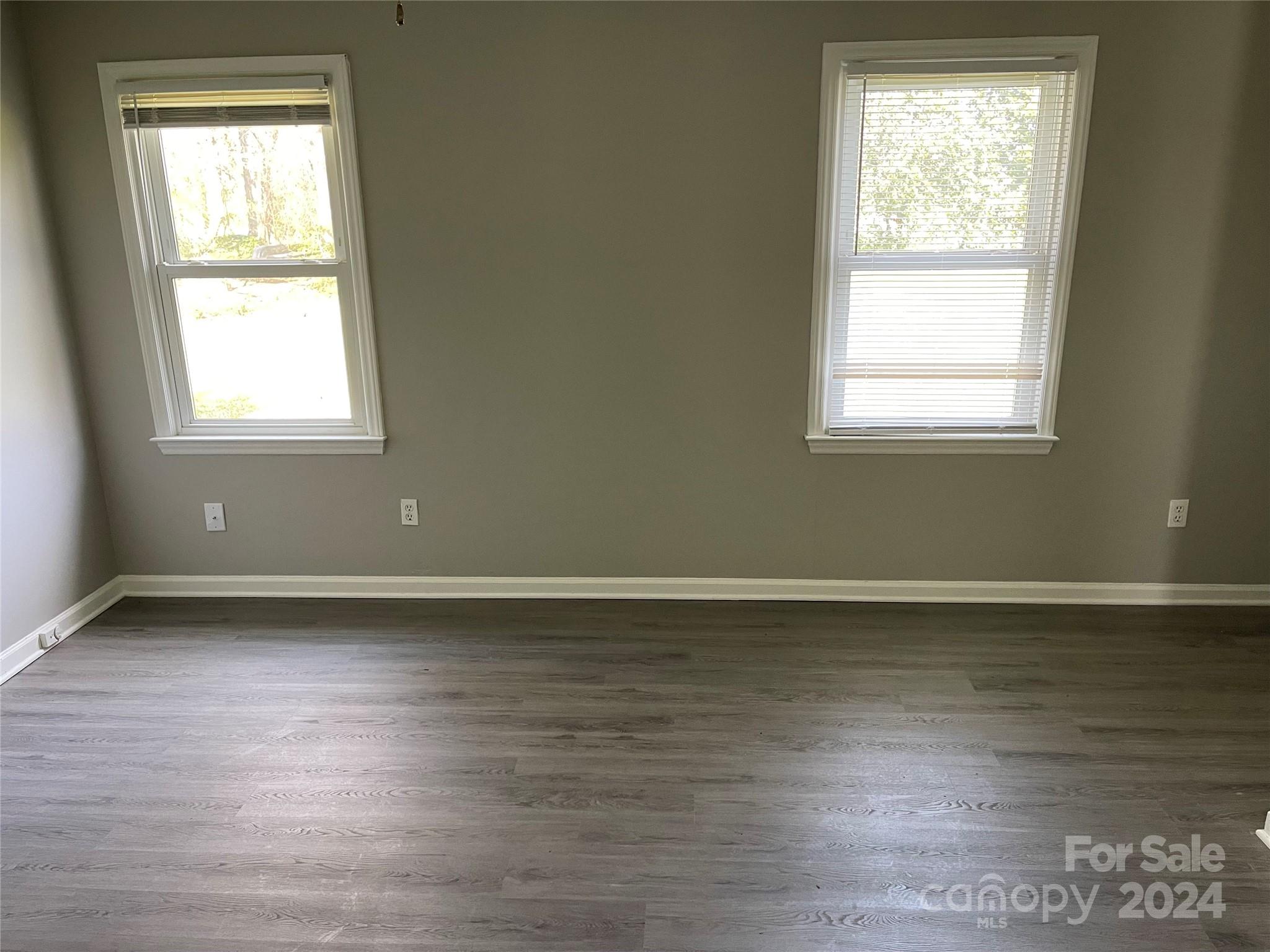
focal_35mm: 25
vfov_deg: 54.9
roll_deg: +0.7
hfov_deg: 69.4
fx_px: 917
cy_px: 476
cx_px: 635
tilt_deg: -16.0
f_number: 1.6
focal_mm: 5.1
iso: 125
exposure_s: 1/88
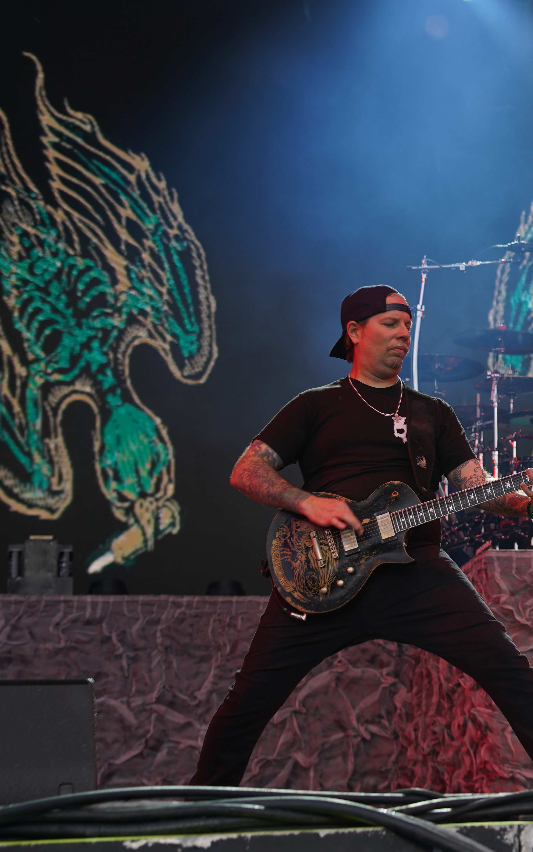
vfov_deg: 27.8
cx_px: 589
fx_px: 1720
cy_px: 429
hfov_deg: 17.0
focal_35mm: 74
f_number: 4
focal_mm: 48
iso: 100
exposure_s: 1/125
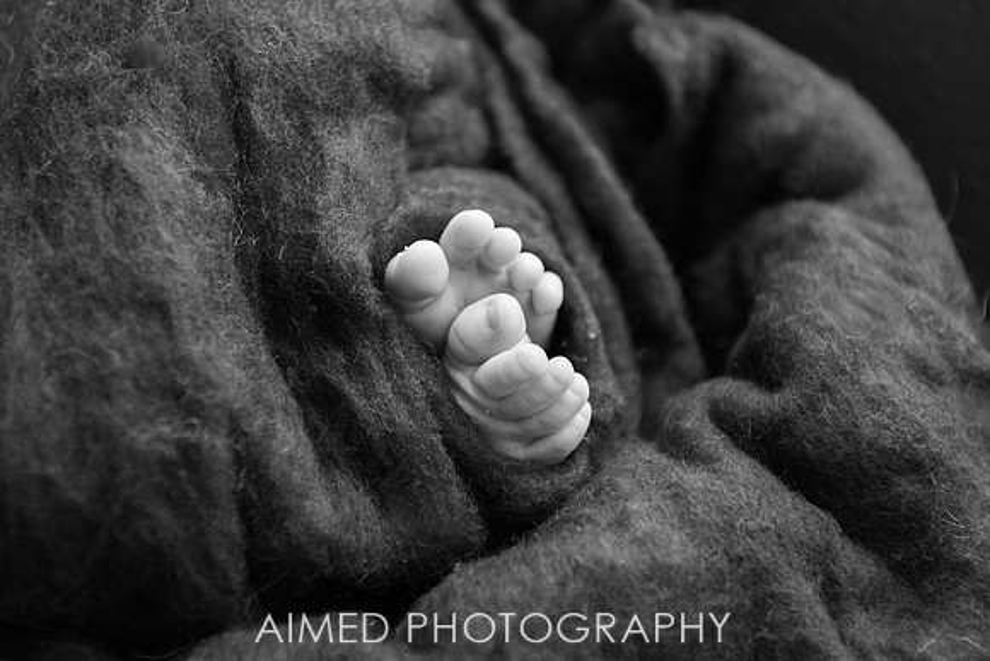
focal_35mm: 70
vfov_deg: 19.5
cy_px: 330
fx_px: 1925
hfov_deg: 28.8
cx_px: 495
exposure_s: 1/160
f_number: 3.5
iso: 250
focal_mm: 70
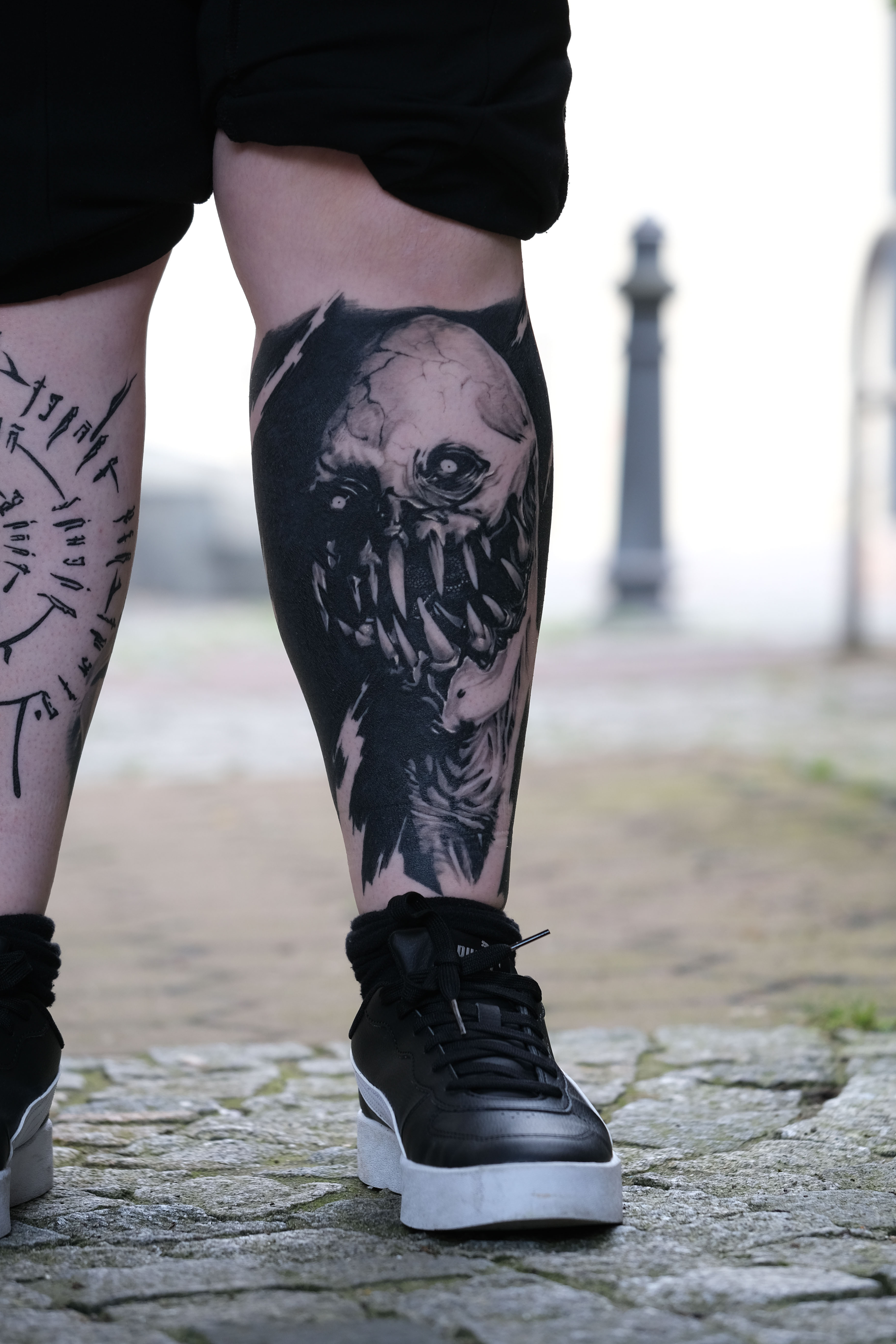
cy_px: 636
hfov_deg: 10.1
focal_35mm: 136
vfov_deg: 15.1
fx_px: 5077
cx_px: 471
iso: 320
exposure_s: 1/125
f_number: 3.6
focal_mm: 80
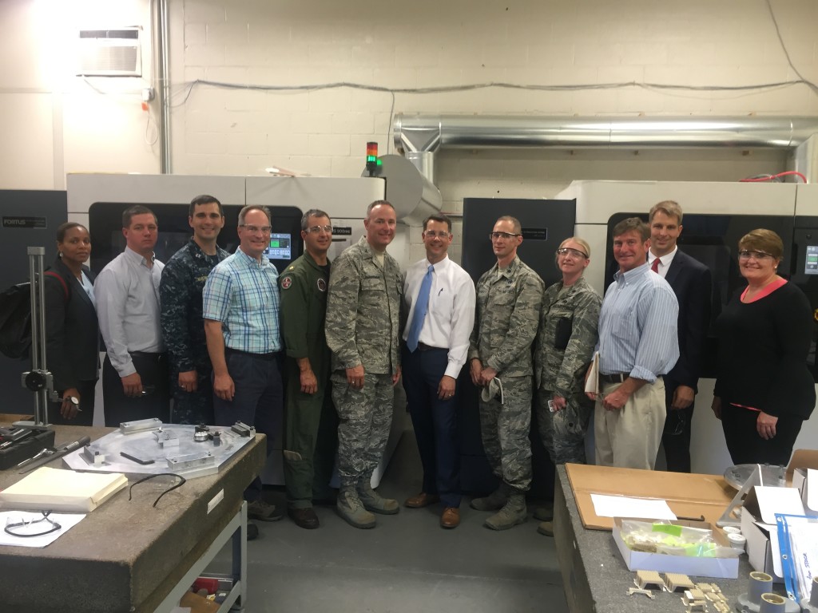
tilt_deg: -7.3
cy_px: 306
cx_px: 409
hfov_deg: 61.7
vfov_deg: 48.2
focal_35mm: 29
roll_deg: -2.5
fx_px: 685
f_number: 2.2
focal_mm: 4.15
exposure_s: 1/30
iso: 64
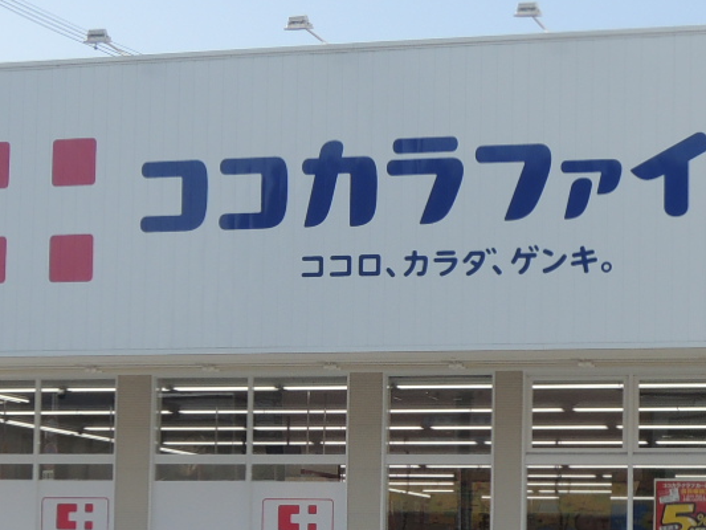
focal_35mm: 120
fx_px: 2448
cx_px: 315
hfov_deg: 16.4
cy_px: 417
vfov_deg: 12.3
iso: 100
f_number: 3.3
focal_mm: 7.2
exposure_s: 1/1000
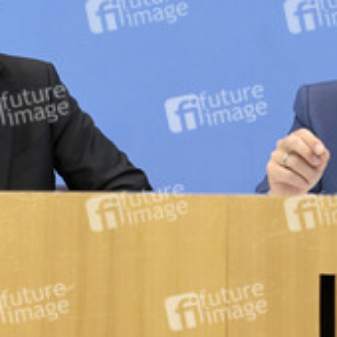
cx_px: 164
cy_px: 59
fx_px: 1366
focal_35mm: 124
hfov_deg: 14.1
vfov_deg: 14.0
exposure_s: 1/500
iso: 4000
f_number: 6.3
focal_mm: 55
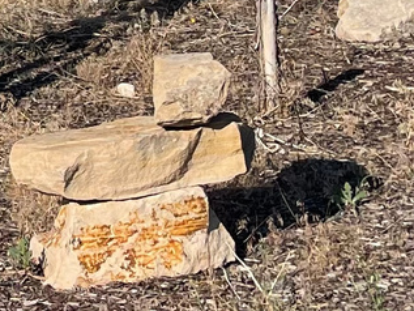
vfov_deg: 8.2
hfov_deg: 10.9
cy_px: -414
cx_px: -362
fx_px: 2010
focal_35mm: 168
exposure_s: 1/3344
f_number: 1.6
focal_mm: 5.1
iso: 32
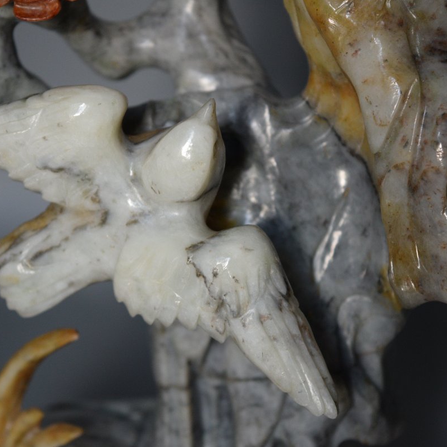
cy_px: 224
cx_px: 133
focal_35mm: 106
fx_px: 1543
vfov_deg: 16.5
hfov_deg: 16.4
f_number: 5.6
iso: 1000
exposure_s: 1/125
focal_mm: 55
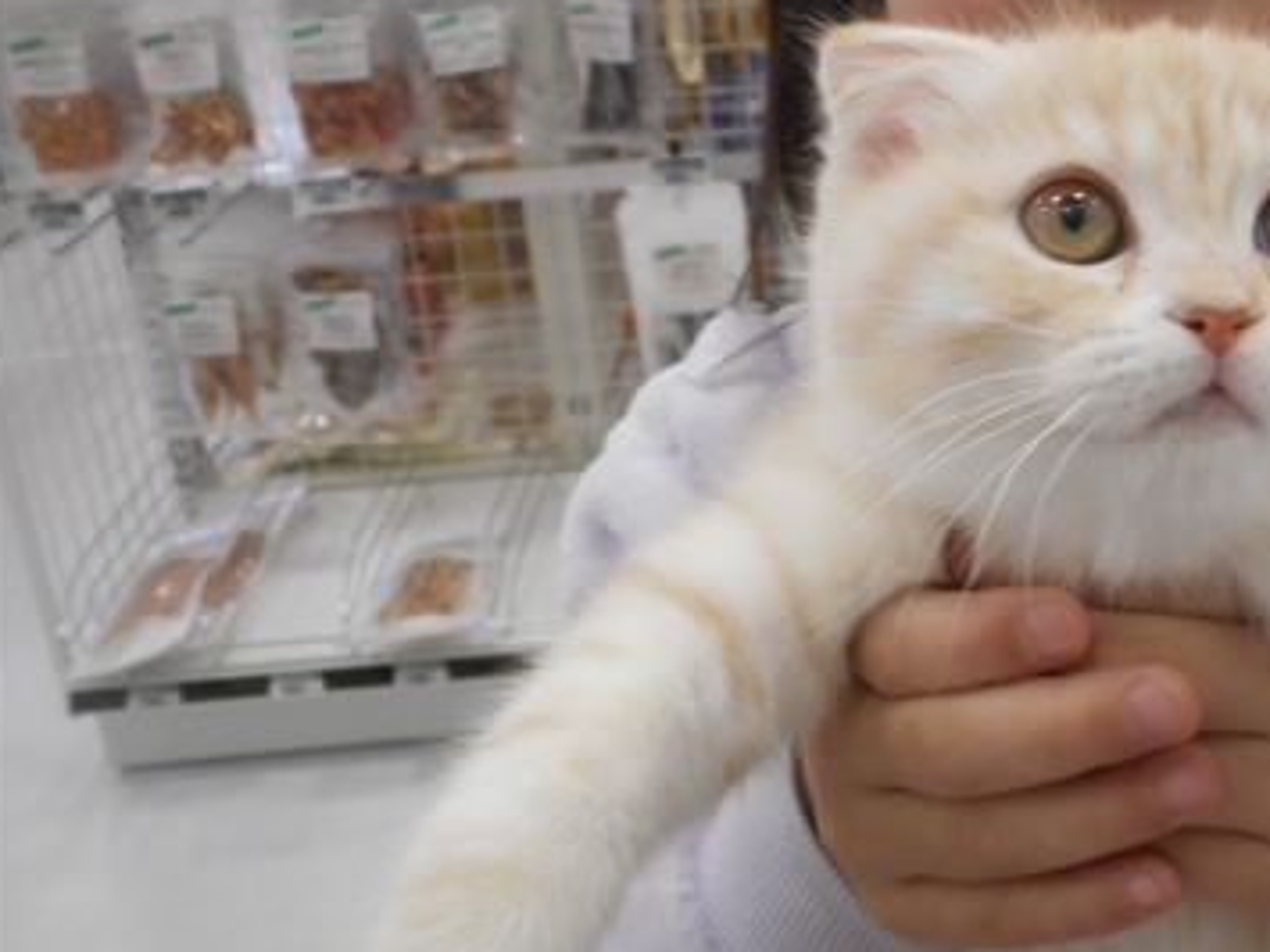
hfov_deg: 37.3
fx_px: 1797
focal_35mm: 49
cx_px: 1052
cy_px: 304
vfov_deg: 29.4
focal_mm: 5.2
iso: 400
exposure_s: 1/80
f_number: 4
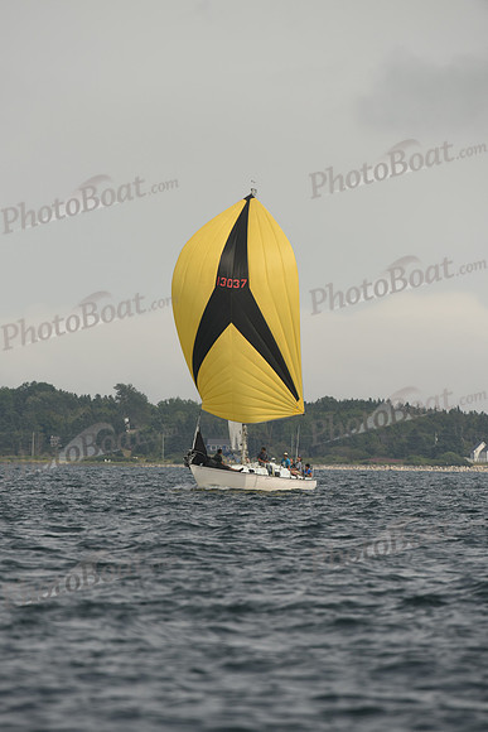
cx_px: 244
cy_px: 366
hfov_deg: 3.4
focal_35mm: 400
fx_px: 8128
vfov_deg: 5.2
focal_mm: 400
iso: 250
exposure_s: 1/1000
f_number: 7.1
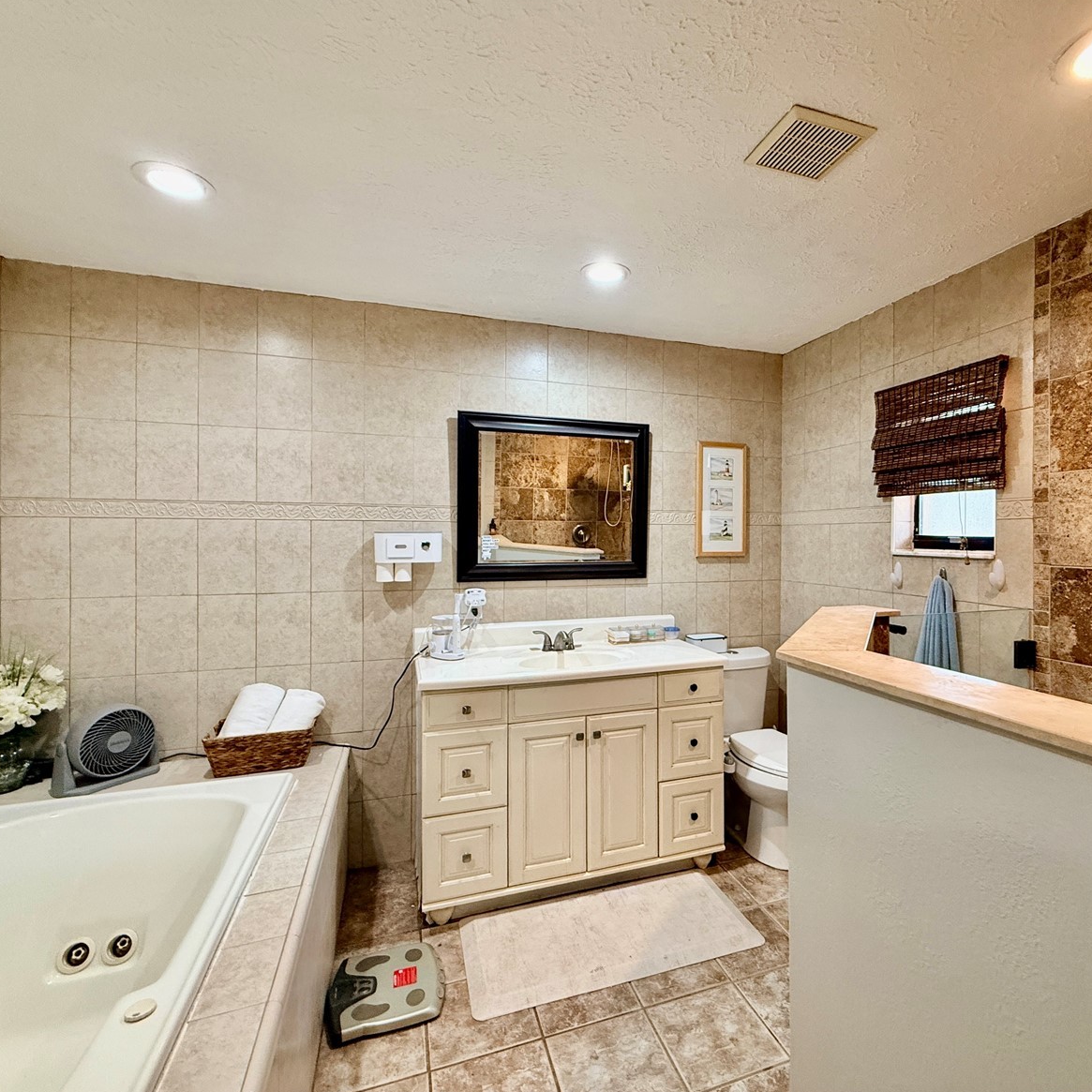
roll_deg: -0.4
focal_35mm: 17
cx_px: 622
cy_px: 536
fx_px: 607
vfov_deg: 84.0
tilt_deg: +0.2
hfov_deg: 83.5
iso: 400
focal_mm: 2.22
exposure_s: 1/120
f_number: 2.2
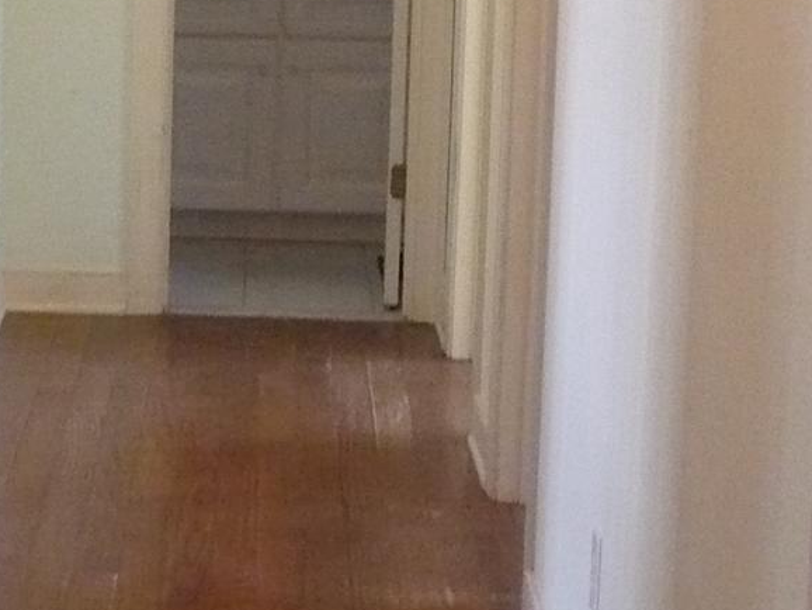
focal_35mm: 131
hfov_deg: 15.0
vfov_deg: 11.3
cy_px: 249
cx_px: 275
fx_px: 3074
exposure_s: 1/30
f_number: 2.8
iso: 400
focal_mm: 6.1
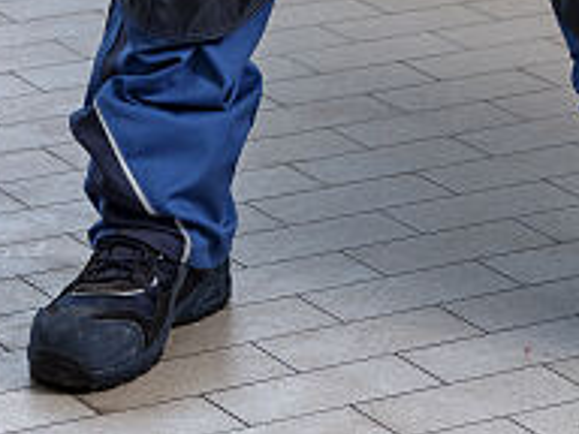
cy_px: -851
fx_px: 4031
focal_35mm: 241
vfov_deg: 5.8
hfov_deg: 8.2
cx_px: 587
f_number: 5.6
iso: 125
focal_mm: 47.3
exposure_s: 1/100
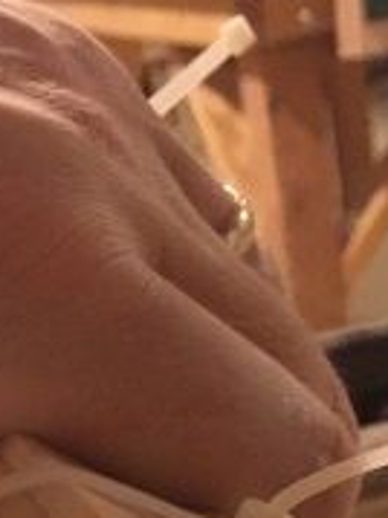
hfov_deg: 13.9
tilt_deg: -28.8
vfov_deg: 16.7
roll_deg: +12.7
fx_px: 1586
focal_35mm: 106
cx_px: 133
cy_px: 800
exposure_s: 1/4
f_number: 2.2
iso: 100
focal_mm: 4.15
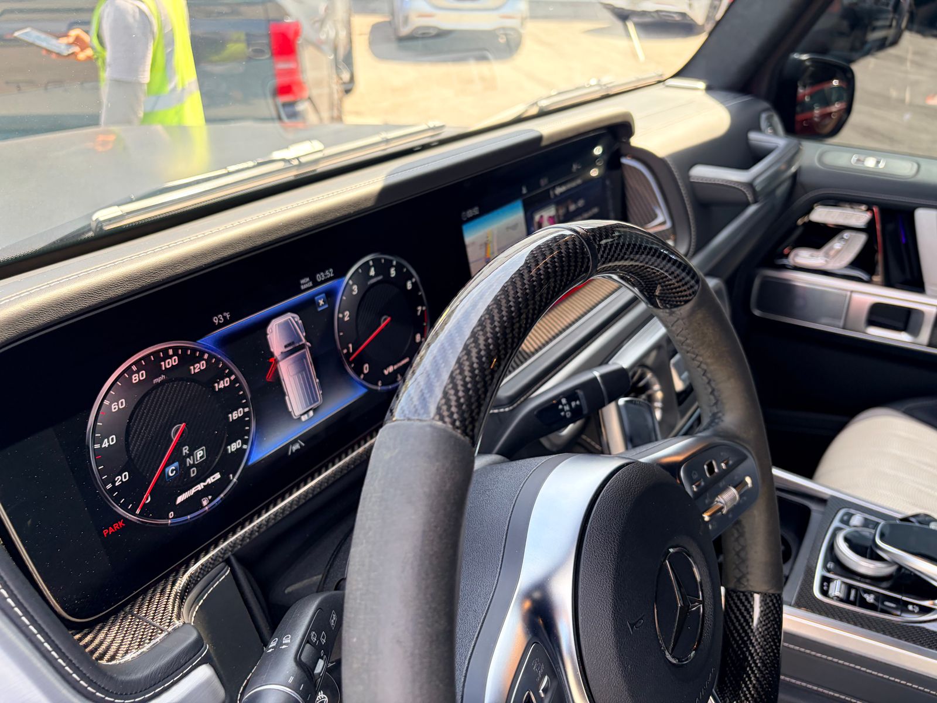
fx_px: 704
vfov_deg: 53.1
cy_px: 352
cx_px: 468
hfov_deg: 67.3
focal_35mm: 26
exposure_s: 1/174
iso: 50
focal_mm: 5.96
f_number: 1.6
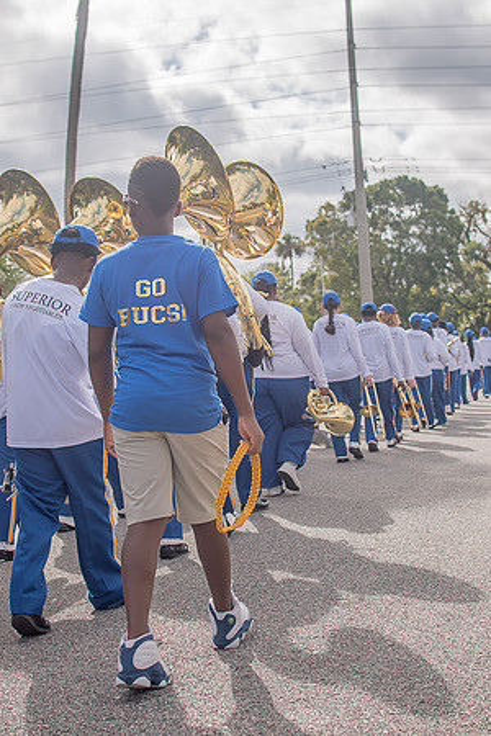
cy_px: 368
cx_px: 246
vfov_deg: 38.2
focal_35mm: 52
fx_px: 1064
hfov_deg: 26.0
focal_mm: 35
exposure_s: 1/1600
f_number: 4
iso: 100
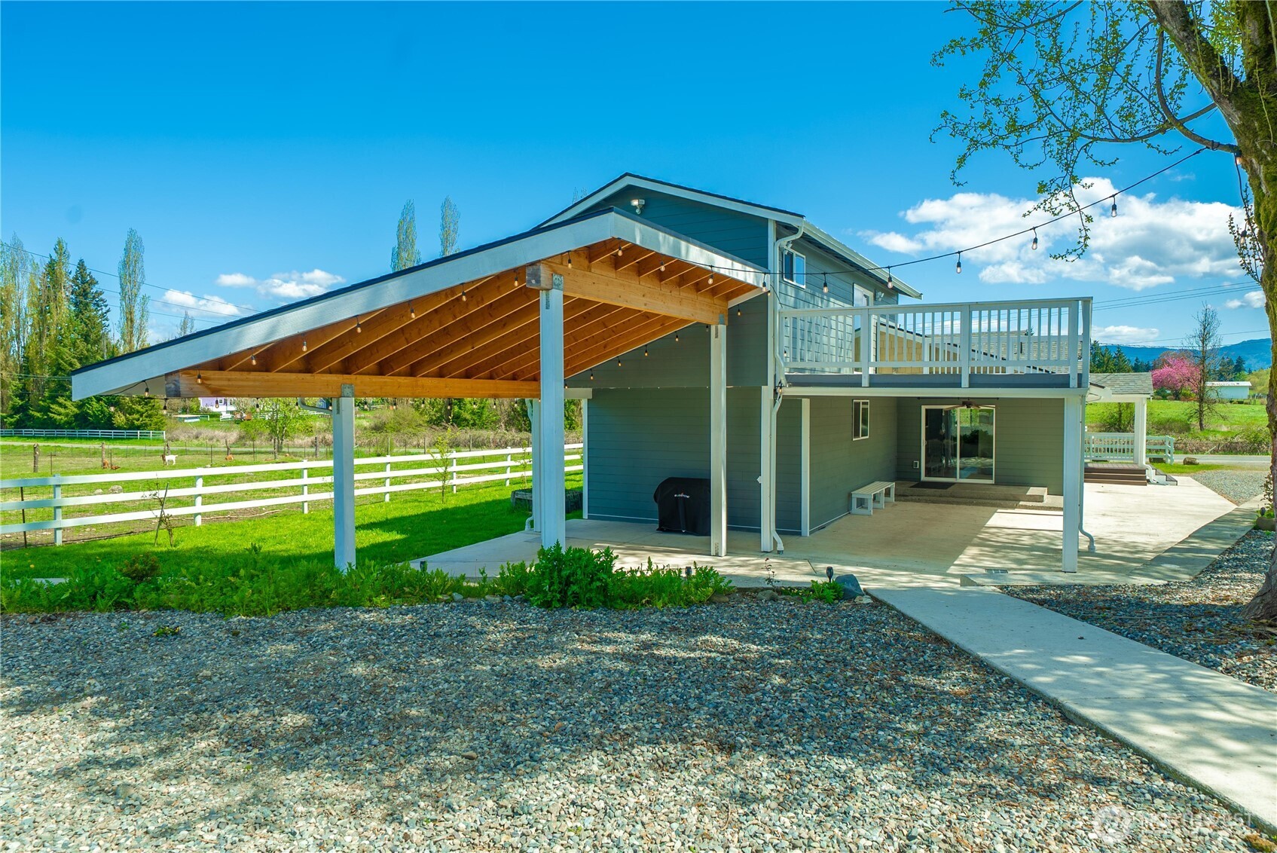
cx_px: 638
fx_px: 674
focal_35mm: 19
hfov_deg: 86.9
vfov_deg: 64.6
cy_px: 426
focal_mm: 19
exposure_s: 1/125
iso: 80
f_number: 7.1
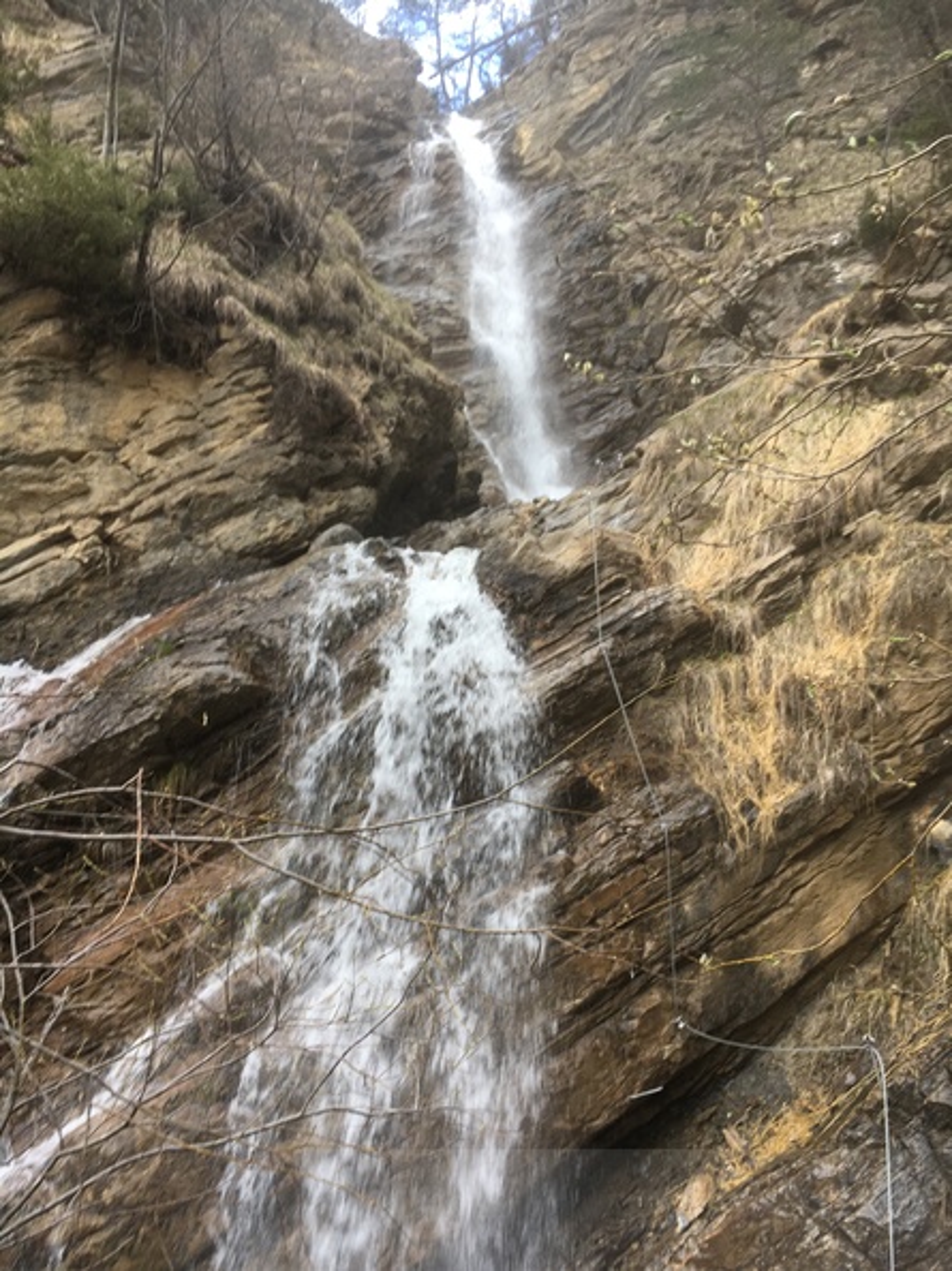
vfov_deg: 61.7
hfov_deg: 48.2
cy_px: 636
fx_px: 1064
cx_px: 476
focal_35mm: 29
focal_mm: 4.15
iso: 25
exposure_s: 1/127
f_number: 2.2
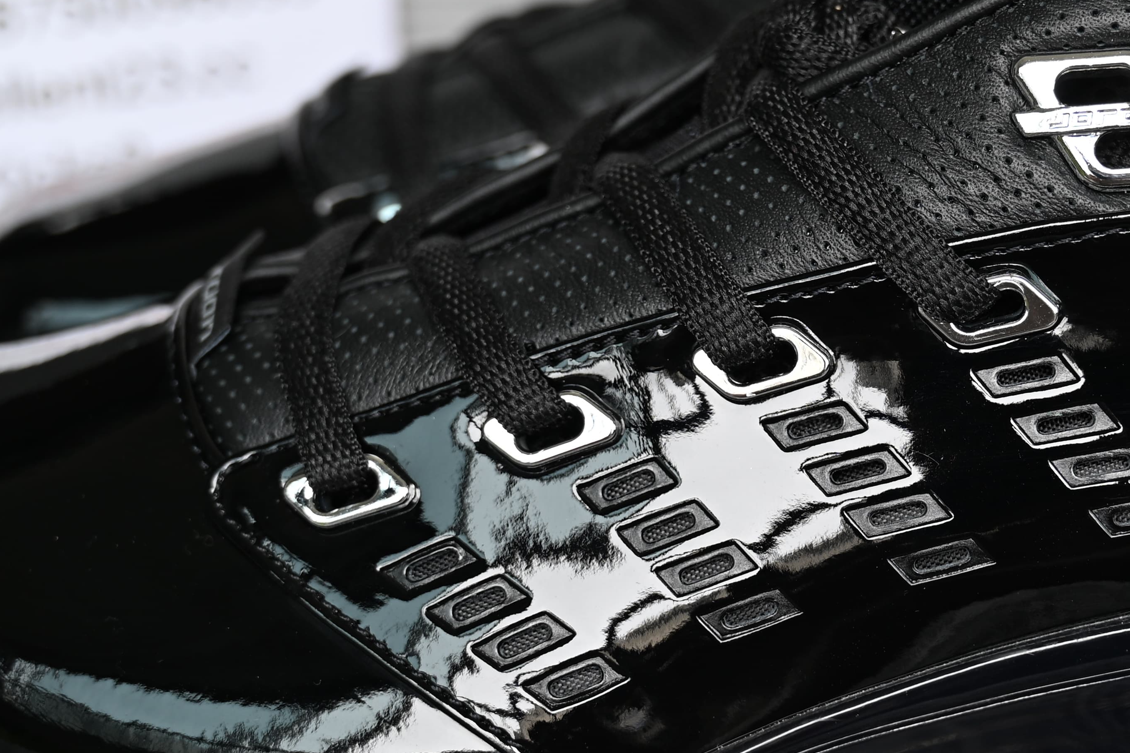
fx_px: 3013
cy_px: 296
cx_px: 819
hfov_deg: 21.1
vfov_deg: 14.2
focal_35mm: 96
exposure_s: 1/60
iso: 100
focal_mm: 43
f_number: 4
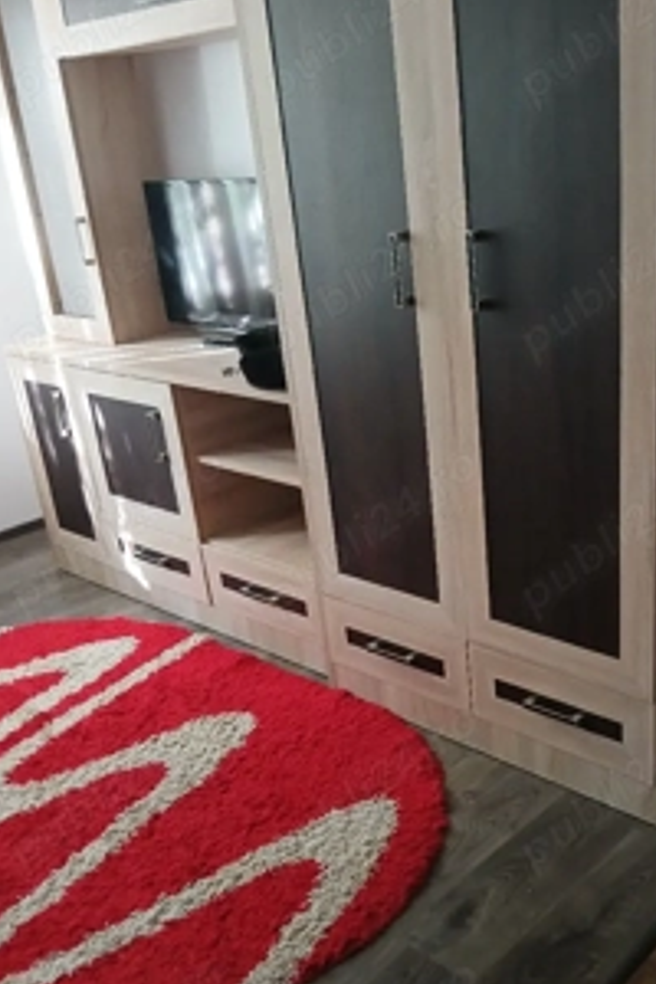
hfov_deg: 36.5
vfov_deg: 52.9
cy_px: 571
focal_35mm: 36
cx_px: 436
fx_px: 984
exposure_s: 1/25.1
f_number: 1.8
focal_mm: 3.98
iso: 320
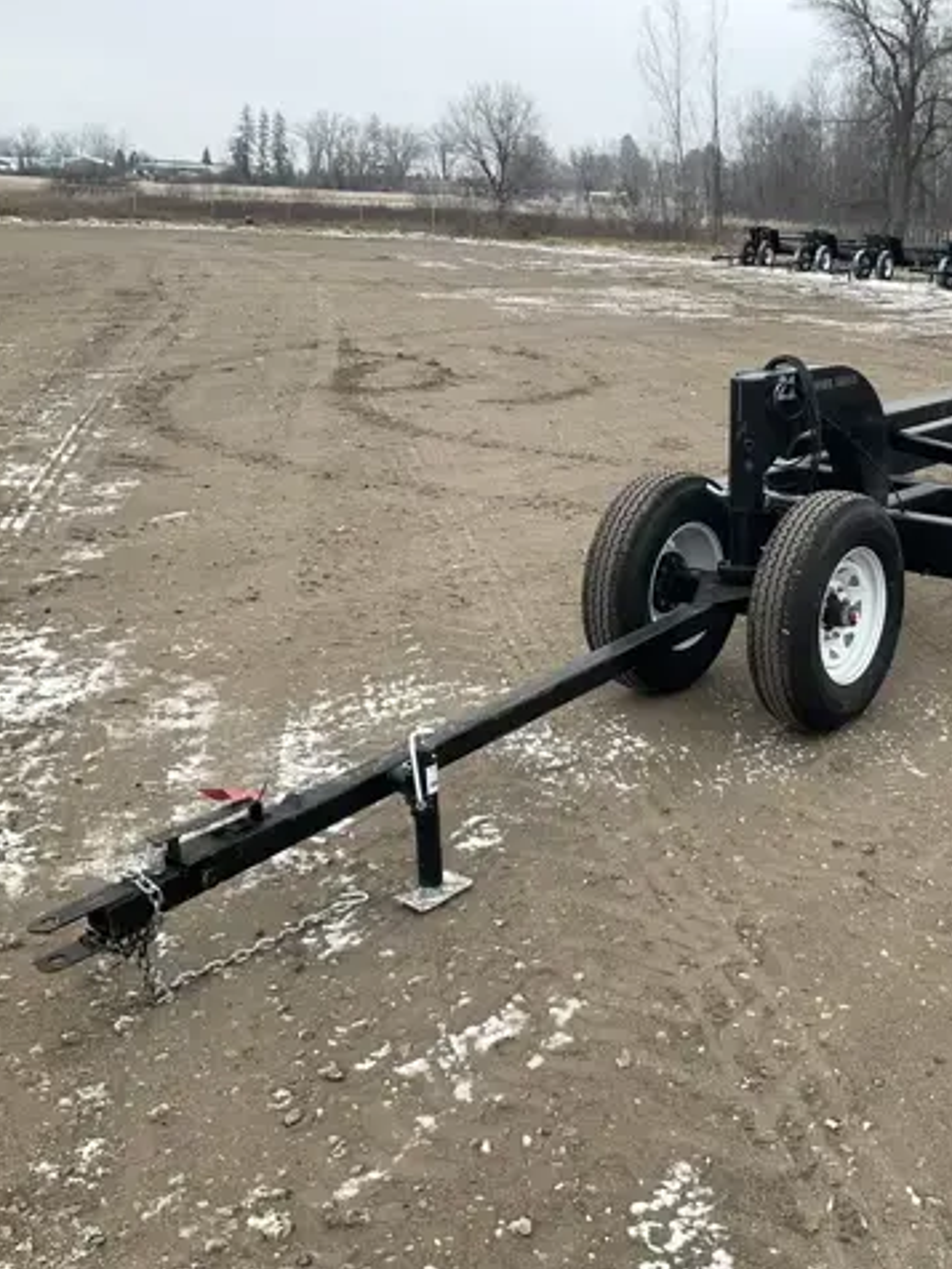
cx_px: 744
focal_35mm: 39
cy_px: 634
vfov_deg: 47.9
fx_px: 1430
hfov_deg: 35.8
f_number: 1.8
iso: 25
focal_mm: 3
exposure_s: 1/269
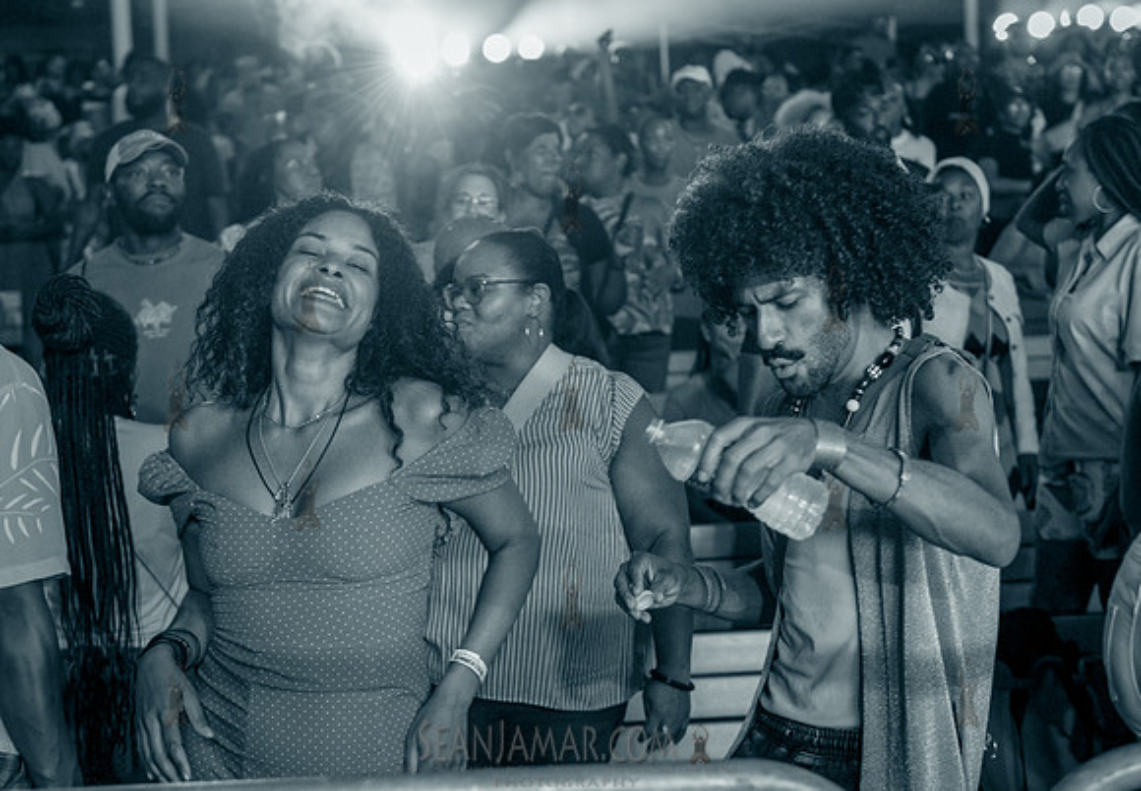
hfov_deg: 32.4
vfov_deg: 22.8
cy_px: 469
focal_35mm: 61
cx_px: 519
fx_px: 1961
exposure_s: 1/160
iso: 5000
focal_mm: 50
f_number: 3.2
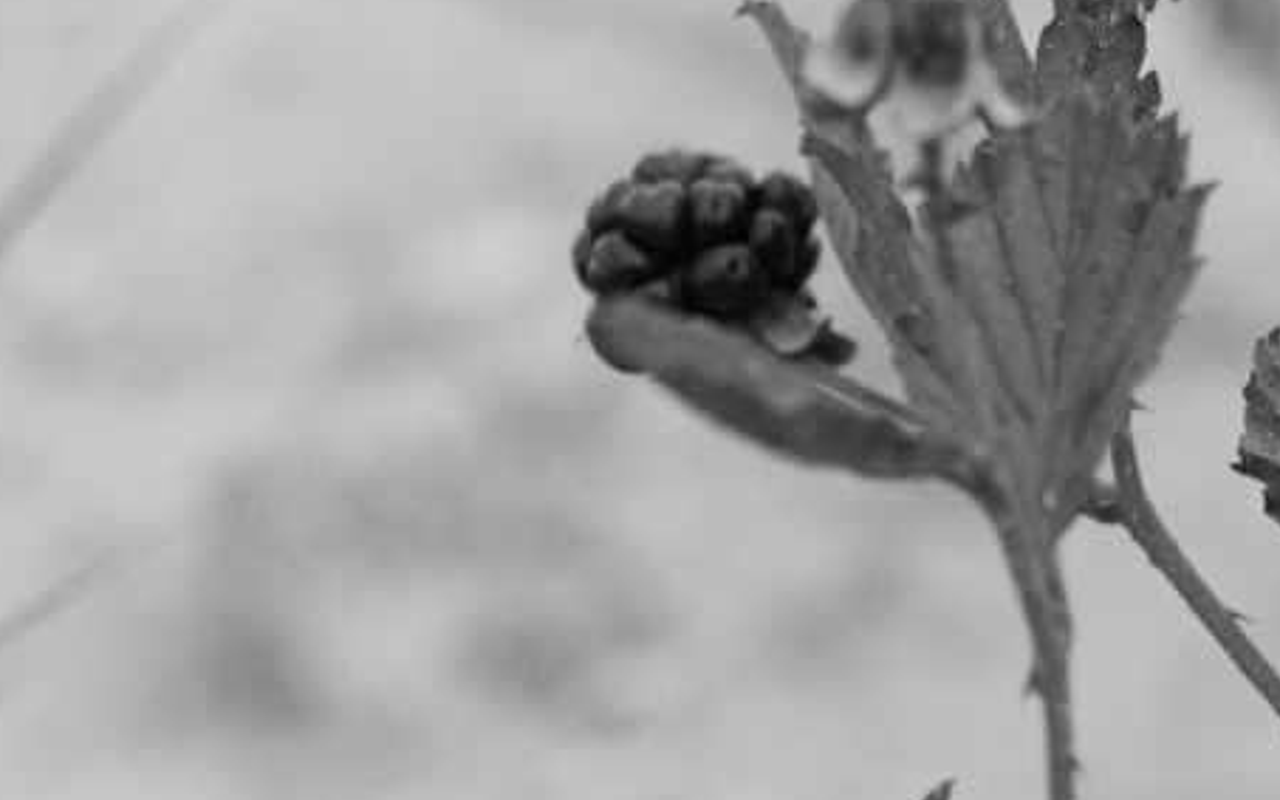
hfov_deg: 12.8
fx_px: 5651
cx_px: 1088
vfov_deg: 8.1
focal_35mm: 162
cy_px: 731
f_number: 5
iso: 320
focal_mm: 24
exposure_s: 1/125
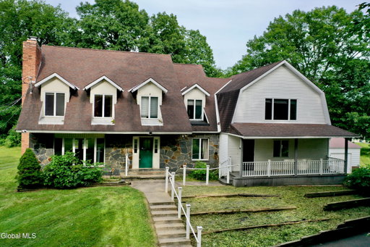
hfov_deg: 65.5
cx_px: 185
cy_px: 124
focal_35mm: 28
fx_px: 288
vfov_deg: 46.4
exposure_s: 1/50
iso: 100
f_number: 3.2
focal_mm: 10.26
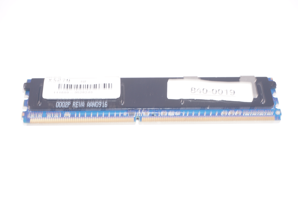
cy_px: 99
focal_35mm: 60
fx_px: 496
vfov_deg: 22.6
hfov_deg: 33.4
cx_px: 149
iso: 100
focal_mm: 40
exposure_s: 1/30
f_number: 5.6
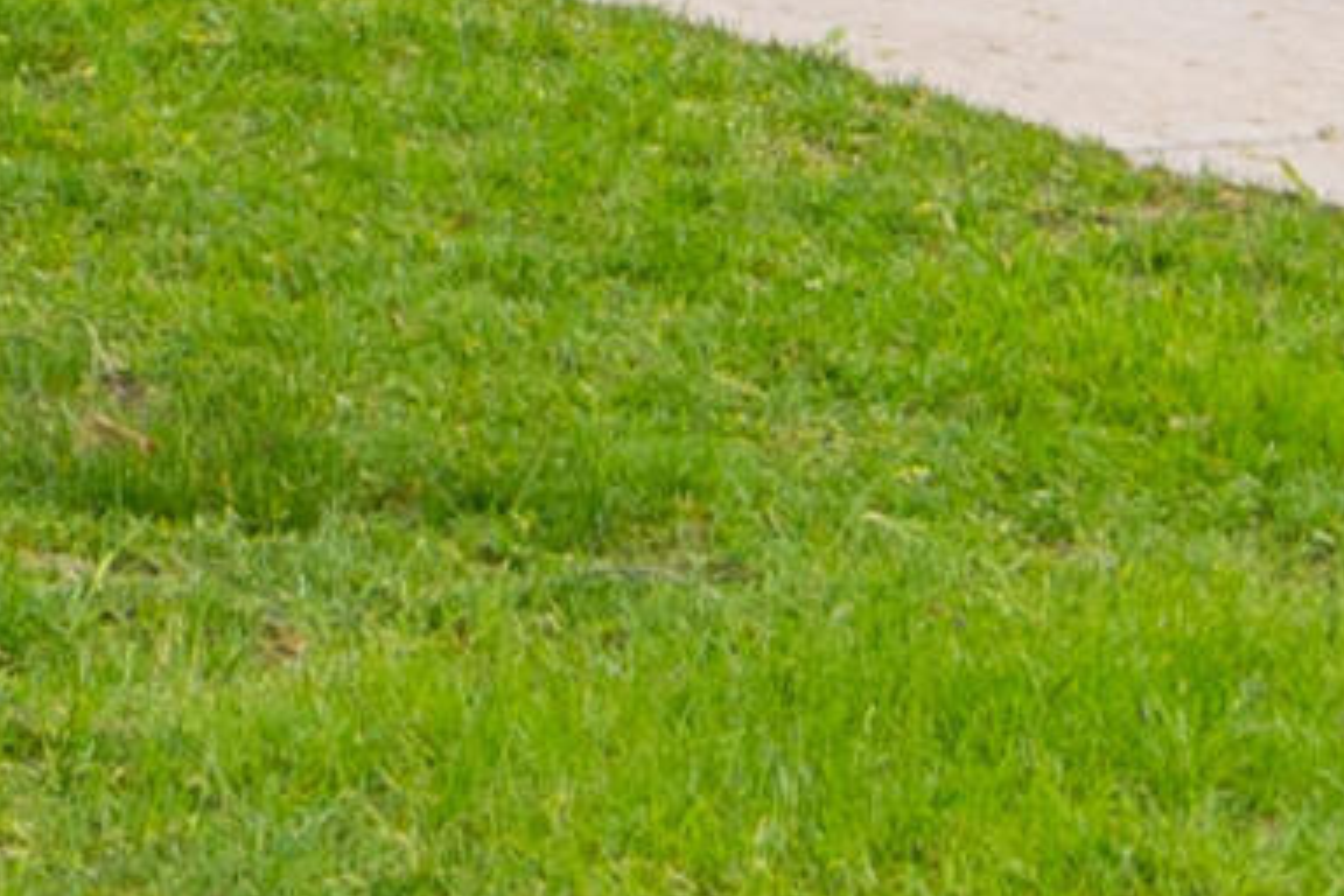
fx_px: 10490
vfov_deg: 4.6
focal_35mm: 281
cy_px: -2404
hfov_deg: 7.0
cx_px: -1680
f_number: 9
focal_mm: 24
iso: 320
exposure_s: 1/160
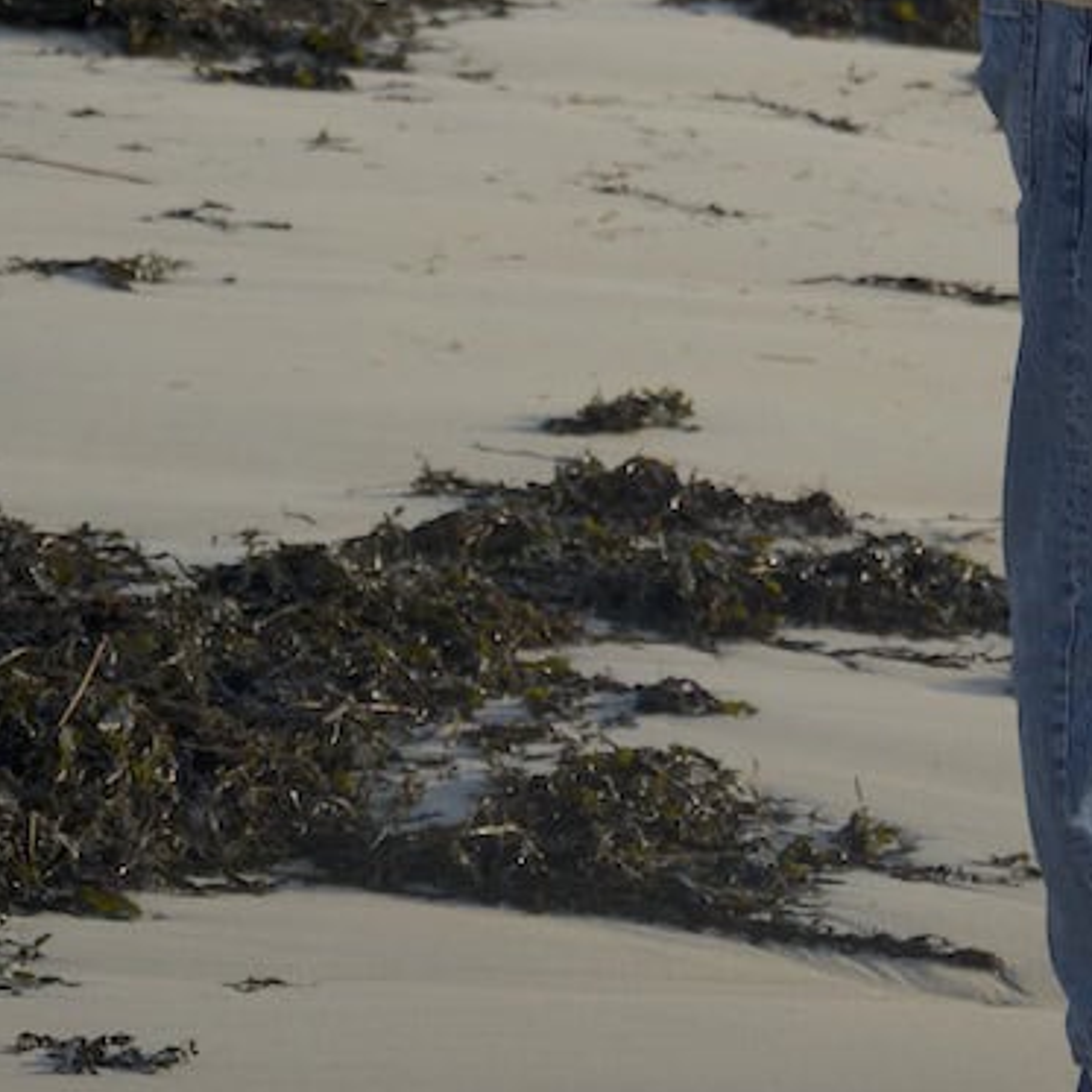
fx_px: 9065
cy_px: -471
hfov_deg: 6.9
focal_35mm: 254
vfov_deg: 6.8
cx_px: 1066
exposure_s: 1/640
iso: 100
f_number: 5.3
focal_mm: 62
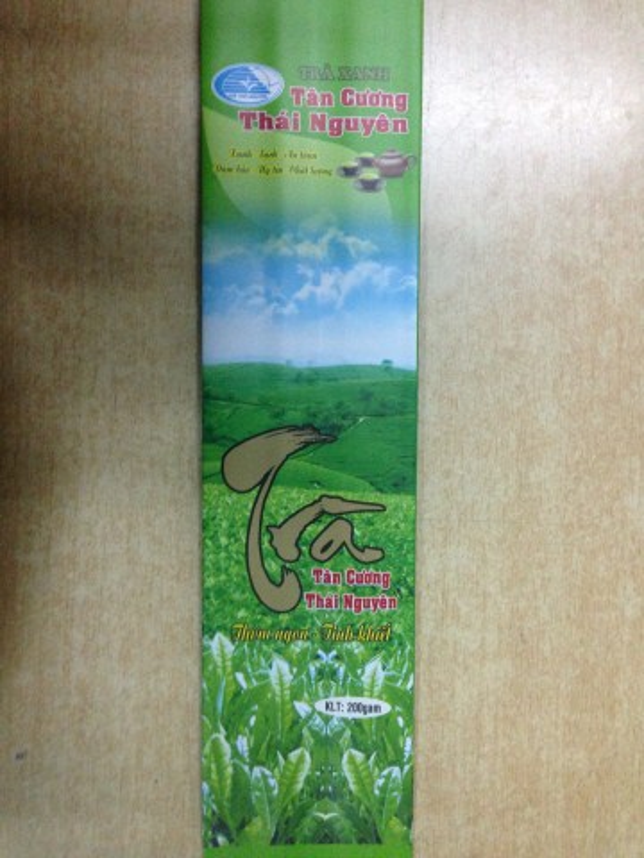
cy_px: 429
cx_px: 322
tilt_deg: -82.3
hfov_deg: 42.9
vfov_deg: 55.4
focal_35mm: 33
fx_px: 819
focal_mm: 4.12
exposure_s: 1/20
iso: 400
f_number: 2.4
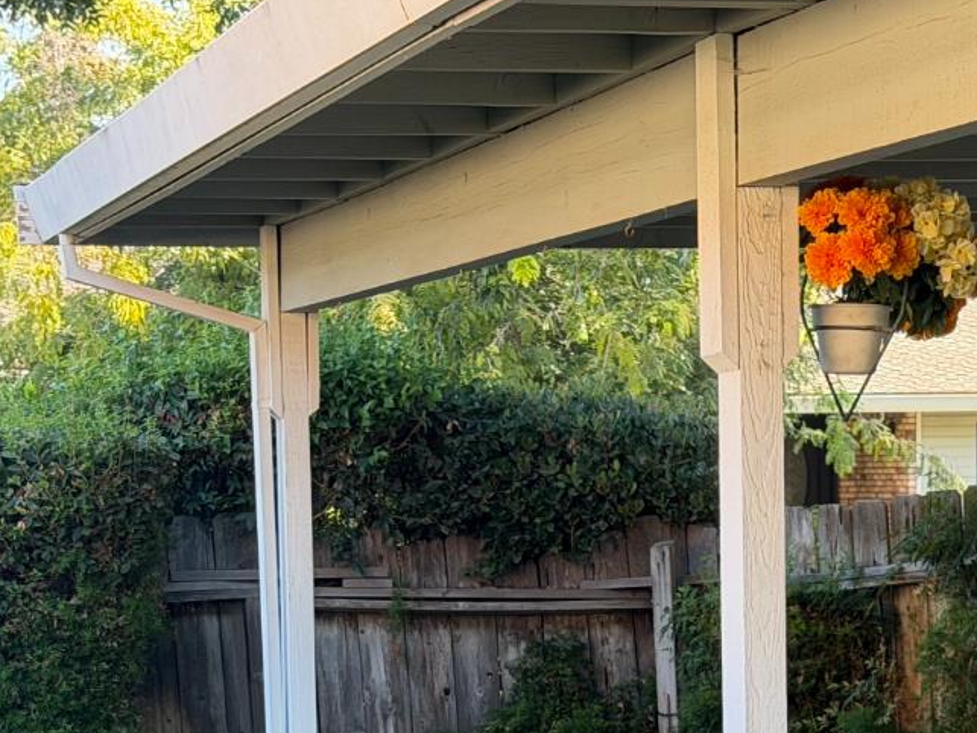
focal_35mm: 112
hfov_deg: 17.5
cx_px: 664
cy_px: 833
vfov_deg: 12.9
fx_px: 3160
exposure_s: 1/188
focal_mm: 6.76
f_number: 1.78
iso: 80
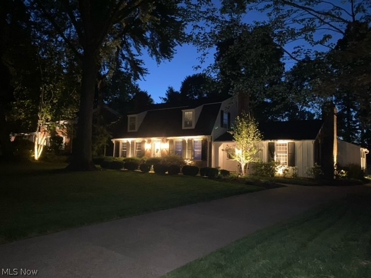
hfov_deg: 67.3
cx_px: 186
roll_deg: -1.5
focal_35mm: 26
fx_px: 279
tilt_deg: +3.3
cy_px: 139
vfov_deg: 53.1
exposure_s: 1/4
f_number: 1.8
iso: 640
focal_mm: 4.25
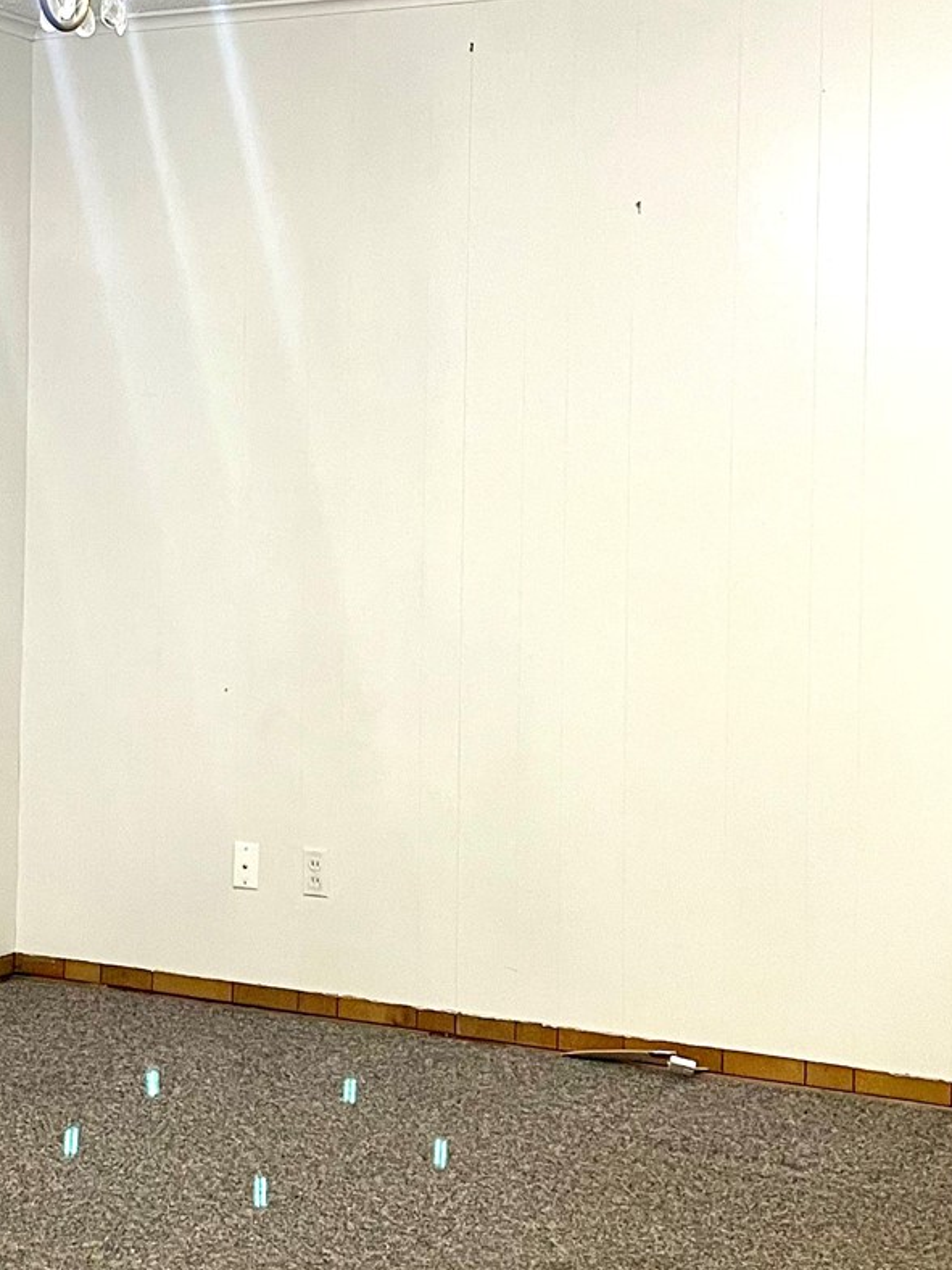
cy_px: 450
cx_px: 118
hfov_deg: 22.1
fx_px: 2383
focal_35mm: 65
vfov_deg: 29.7
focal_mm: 5.1
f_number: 1.6
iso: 200
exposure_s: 1/60
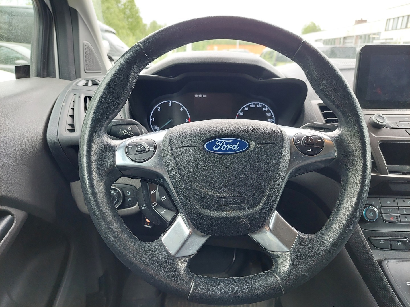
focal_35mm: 25
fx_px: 296
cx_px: 205
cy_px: 154
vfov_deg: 54.9
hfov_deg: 69.4
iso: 80
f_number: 1.8
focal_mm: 5.23
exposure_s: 1/50
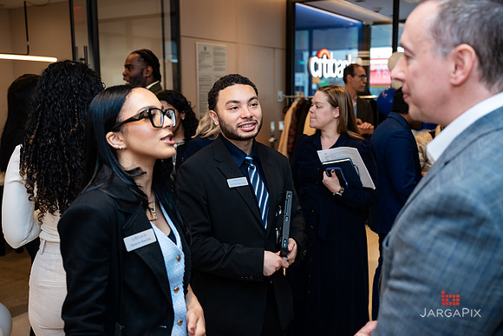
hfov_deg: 51.6
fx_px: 520
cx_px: 252
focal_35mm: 37
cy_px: 168
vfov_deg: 35.8
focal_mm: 36
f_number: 3.2
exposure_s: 1/160
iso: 320
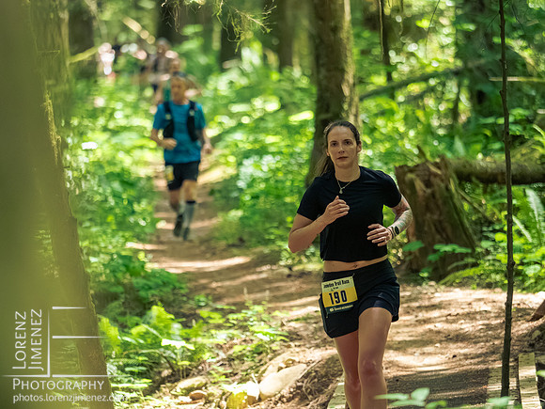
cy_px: 204
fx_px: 4723
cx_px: 272
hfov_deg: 6.6
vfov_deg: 5.0
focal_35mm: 300
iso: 5000
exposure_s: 1/800
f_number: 2.8
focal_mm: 150
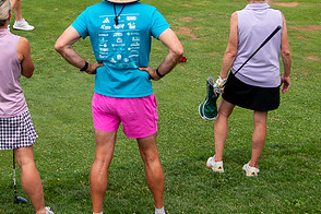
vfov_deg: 12.5
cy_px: -32
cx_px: 20
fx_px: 954
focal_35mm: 107
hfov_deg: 18.7
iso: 200
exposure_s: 1/2500
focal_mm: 38
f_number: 4
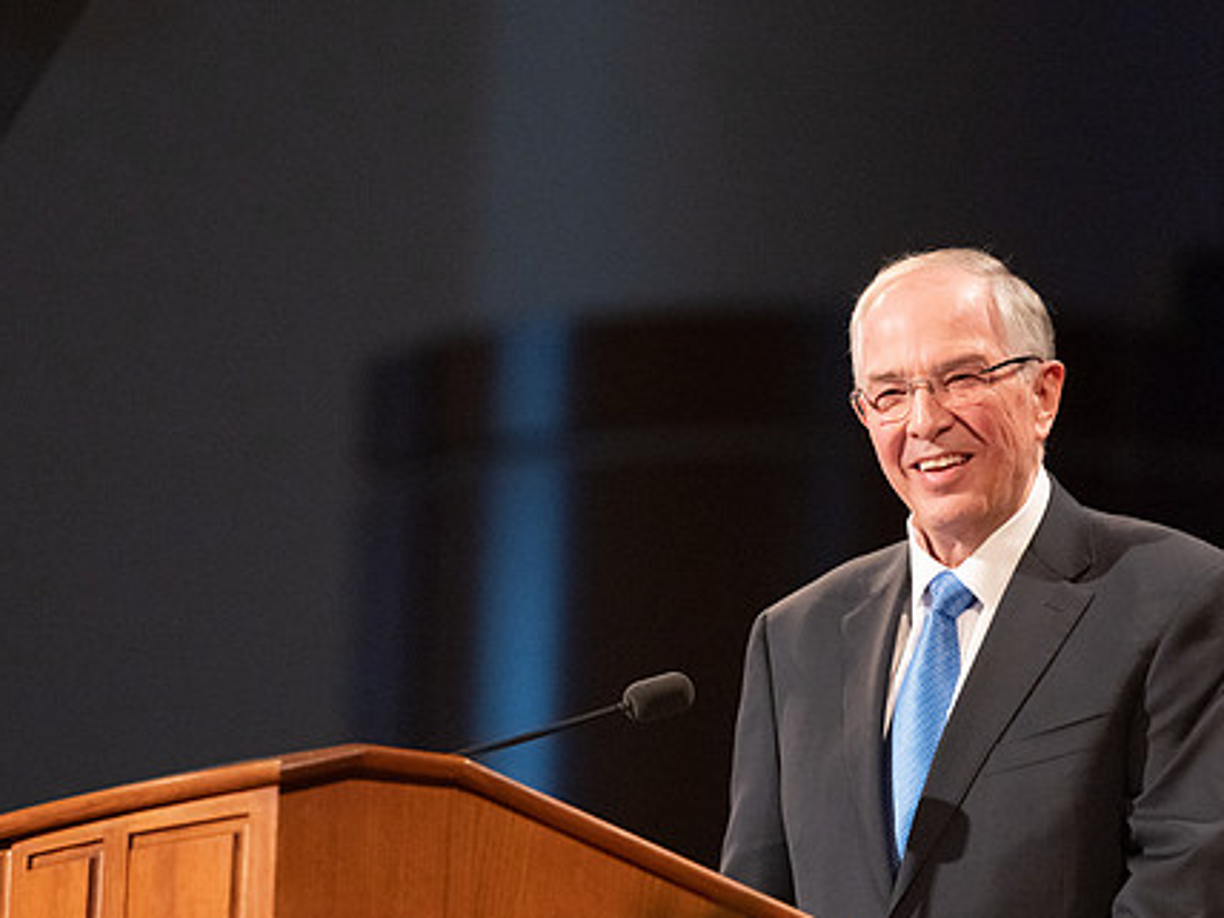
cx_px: 582
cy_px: 428
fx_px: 11067
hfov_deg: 6.3
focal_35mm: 313
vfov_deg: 4.7
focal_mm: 200
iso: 2500
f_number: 3.2
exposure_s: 1/250
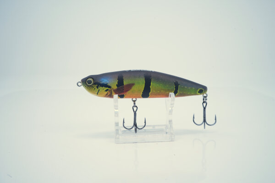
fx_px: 252
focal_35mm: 33
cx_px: 138
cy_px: 92
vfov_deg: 40.0
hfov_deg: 57.2
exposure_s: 1/8
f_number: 13
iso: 100
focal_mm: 33
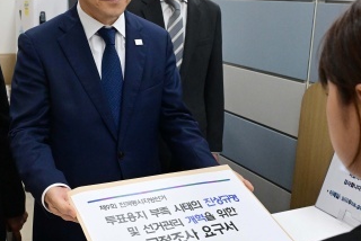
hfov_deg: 40.8
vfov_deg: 28.1
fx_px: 482
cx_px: 135
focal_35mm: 48
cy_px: 100
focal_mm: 24
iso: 5000
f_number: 6.3
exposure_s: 1/320
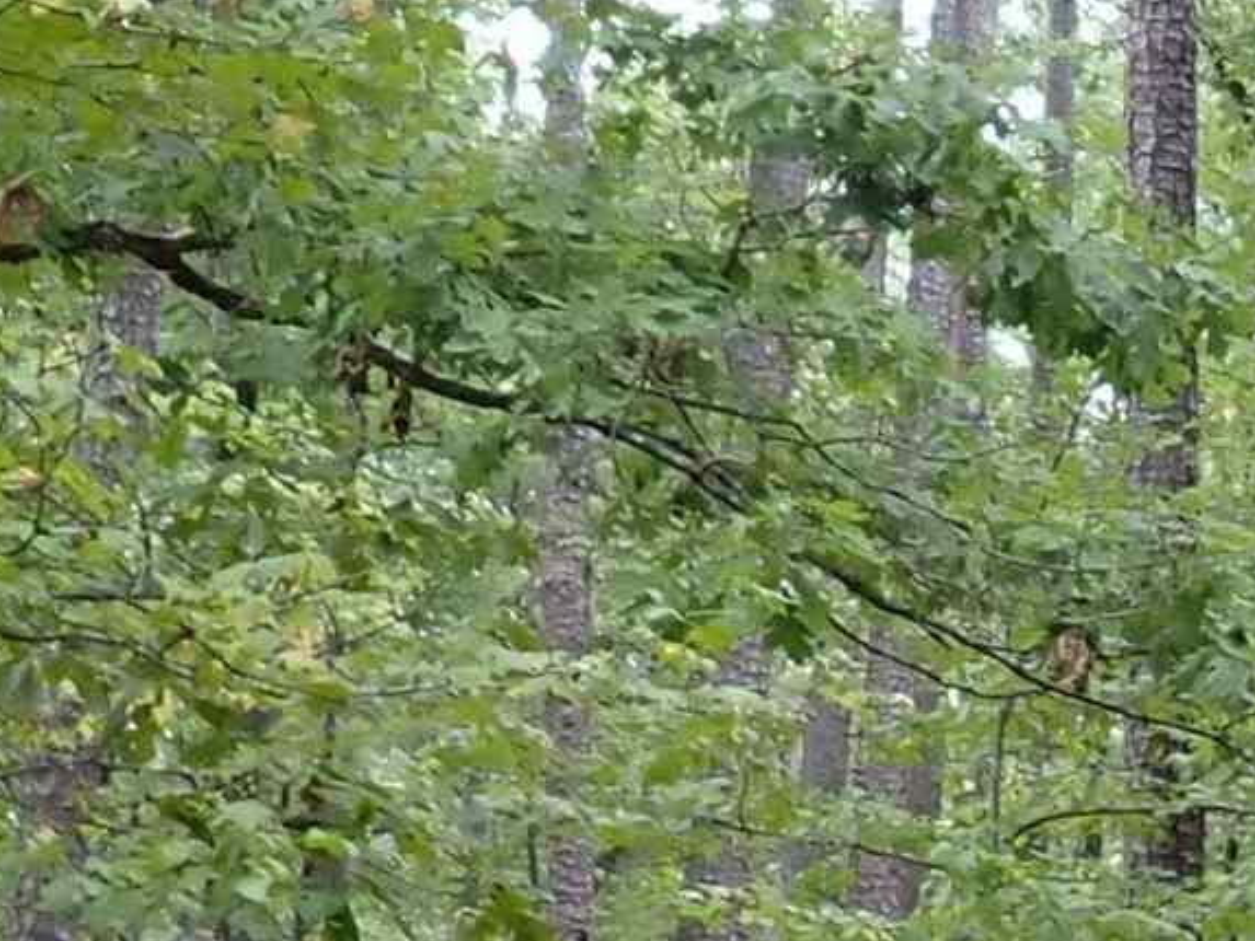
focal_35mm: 134
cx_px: 2052
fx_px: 4859
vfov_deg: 11.1
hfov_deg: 13.6
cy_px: 556
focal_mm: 4.5
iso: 200
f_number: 2
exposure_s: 1/50
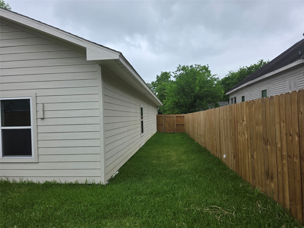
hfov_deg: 73.9
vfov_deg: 58.9
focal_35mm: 23
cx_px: 152
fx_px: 202
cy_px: 114
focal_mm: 6.3
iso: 80
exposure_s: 1/1384
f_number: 1.7
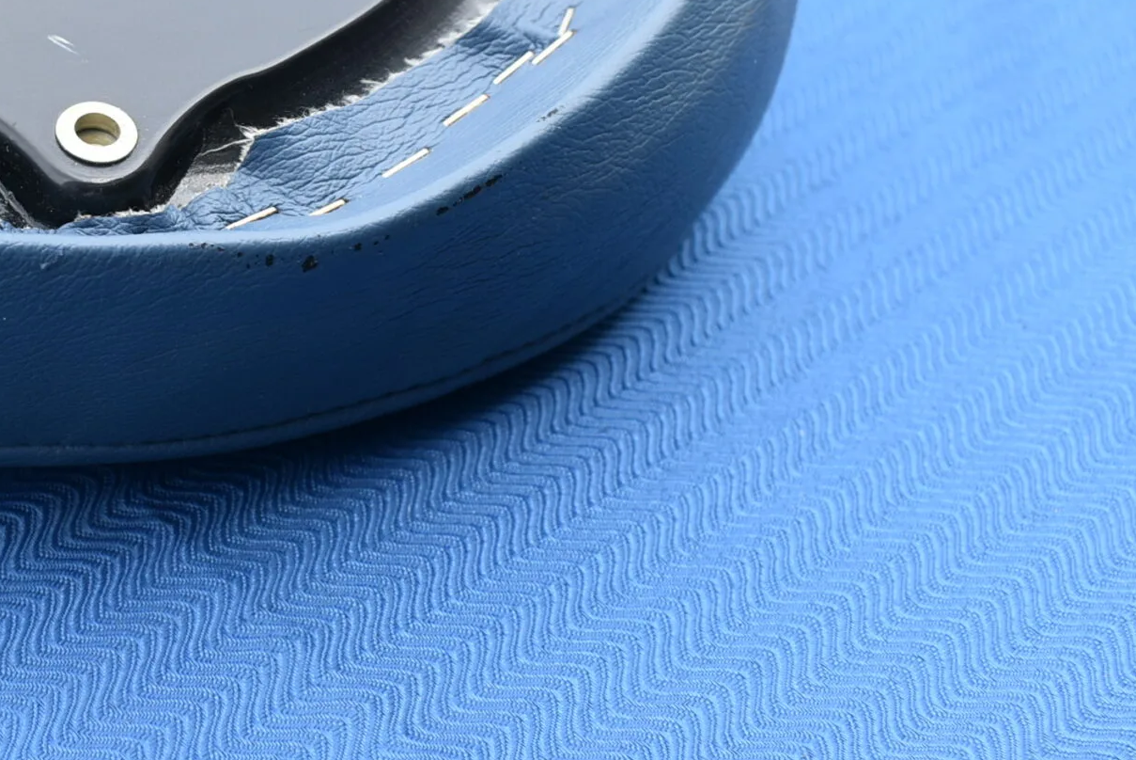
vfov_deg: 18.6
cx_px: 43
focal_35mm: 73
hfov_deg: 26.4
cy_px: 242
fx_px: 2307
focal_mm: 23
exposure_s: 1/250
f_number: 7.1
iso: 200
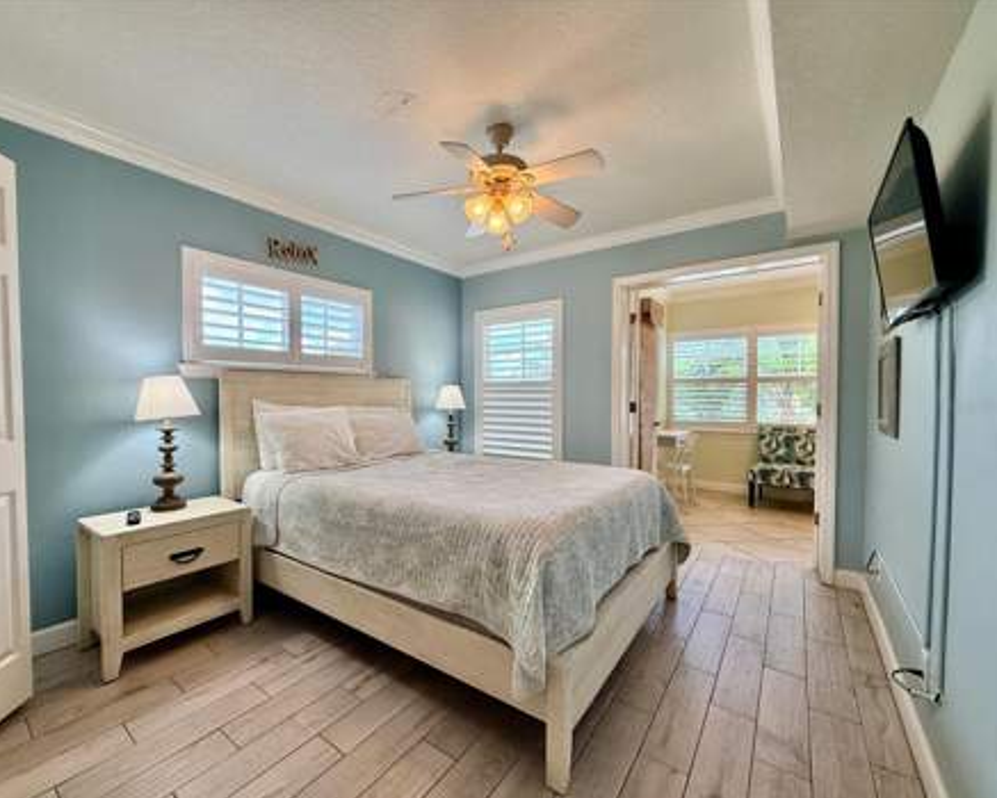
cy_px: 406
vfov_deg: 84.1
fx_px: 443
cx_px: 465
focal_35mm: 15
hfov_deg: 96.6
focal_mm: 2.22
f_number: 2.2
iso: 100
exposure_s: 1/120
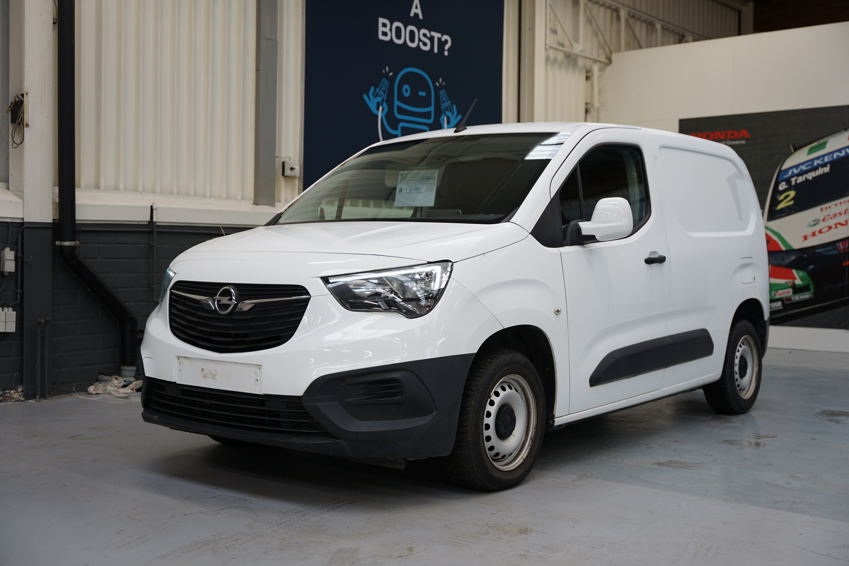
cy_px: 283
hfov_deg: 46.3
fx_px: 993
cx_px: 424
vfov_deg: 31.8
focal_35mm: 42
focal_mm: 42.1
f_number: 2.8
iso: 160
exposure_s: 1/60
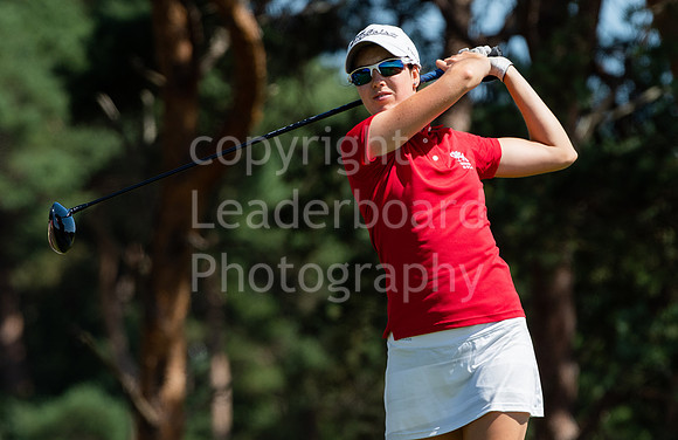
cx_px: 348
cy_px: 199
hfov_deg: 3.9
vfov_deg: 2.5
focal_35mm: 532
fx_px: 9940
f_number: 6.3
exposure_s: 1/1250
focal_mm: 330
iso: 320
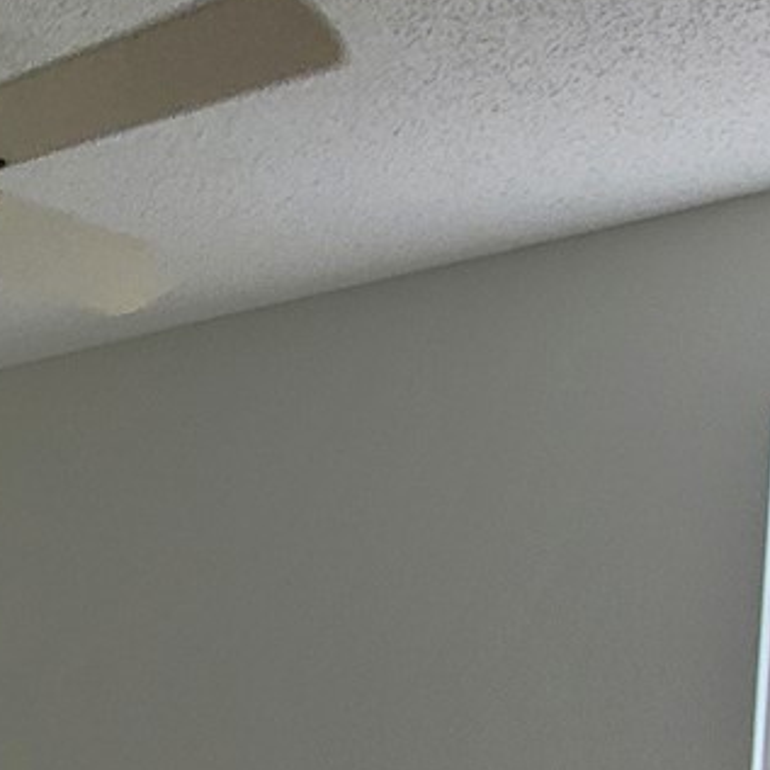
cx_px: -386
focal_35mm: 58
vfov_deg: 26.4
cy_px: 916
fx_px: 1460
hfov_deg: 23.6
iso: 100
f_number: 2.2
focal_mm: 1.74
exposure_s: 1/60
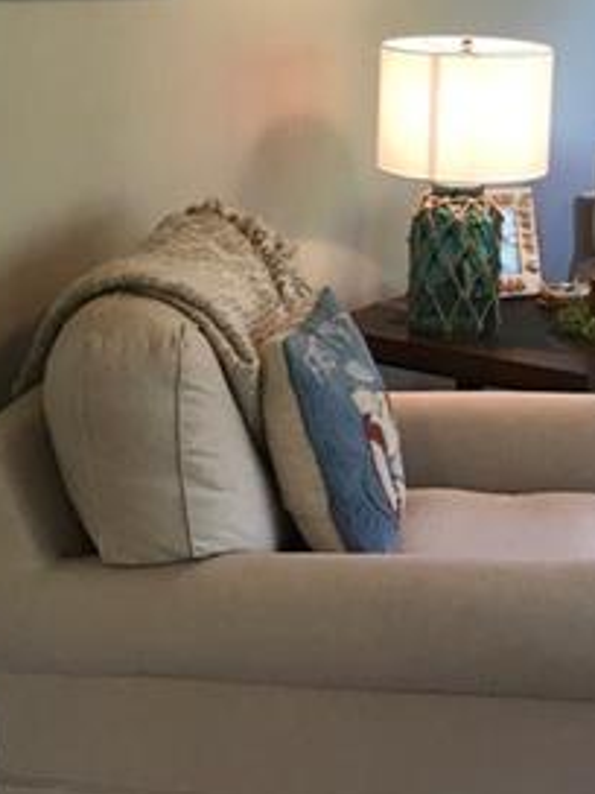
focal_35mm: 79
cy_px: 161
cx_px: 382
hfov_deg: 18.6
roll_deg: -0.9
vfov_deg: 24.3
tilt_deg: -7.5
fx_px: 1811
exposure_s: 1/24
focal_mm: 3.99
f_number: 1.8
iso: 40
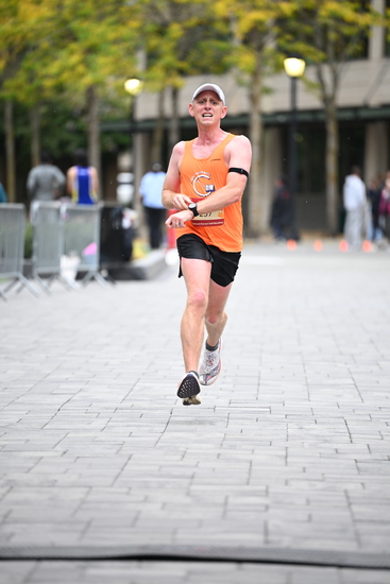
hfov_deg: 7.2
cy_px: 292
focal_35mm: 190
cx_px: 195
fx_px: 3085
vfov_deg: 10.8
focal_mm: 190
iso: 1600
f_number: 2.8
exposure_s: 1/1250
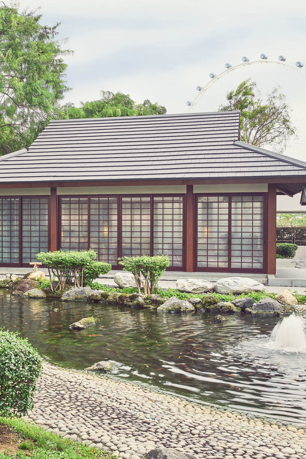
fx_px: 637
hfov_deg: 26.2
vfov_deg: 39.6
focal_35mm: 50
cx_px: 39
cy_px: 231
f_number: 11
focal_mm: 33
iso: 100
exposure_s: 1/6
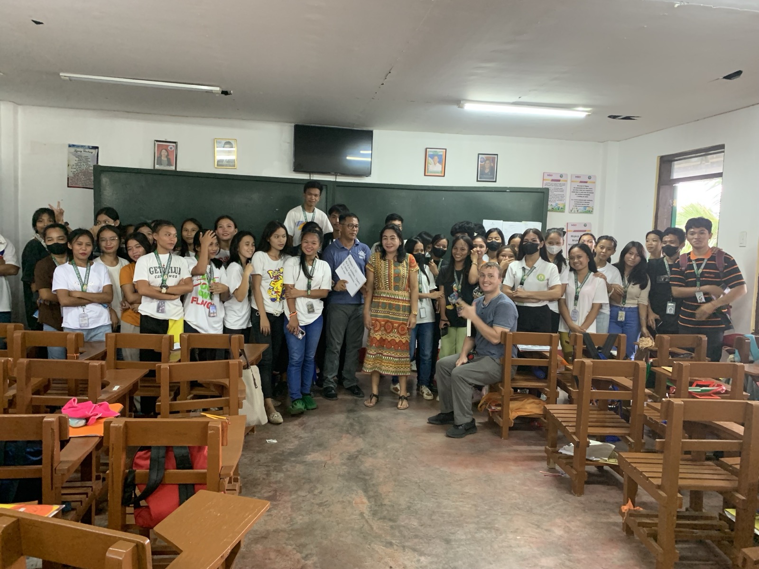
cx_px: 380
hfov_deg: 67.3
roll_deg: -1.8
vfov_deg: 53.1
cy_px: 284
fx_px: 570
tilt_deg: -5.9
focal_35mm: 26
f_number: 1.8
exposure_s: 1/30
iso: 500
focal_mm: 4.25
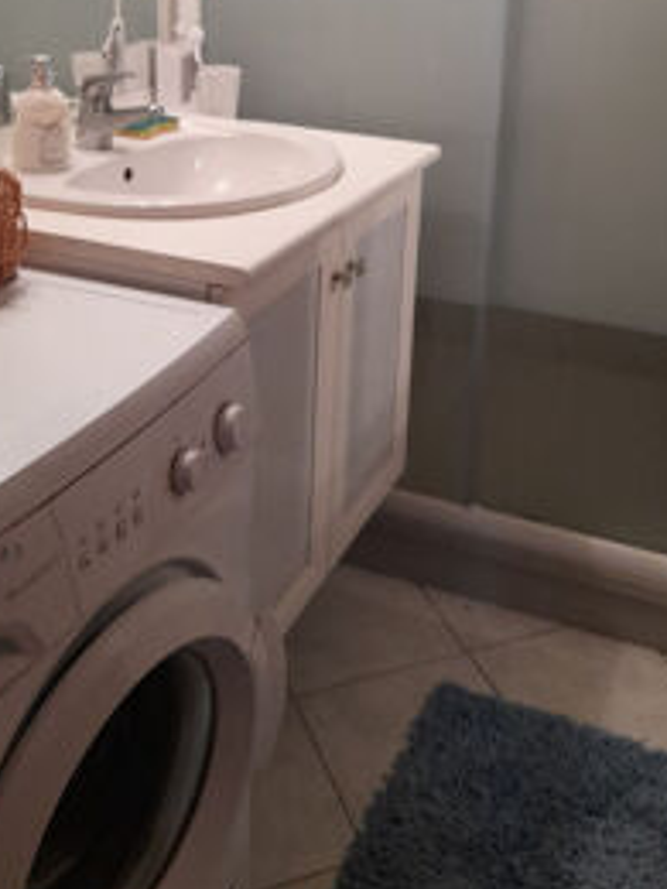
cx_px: 359
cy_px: 186
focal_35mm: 41
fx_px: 1053
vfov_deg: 43.8
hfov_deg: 35.1
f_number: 2
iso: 200
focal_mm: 4.6
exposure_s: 1/50
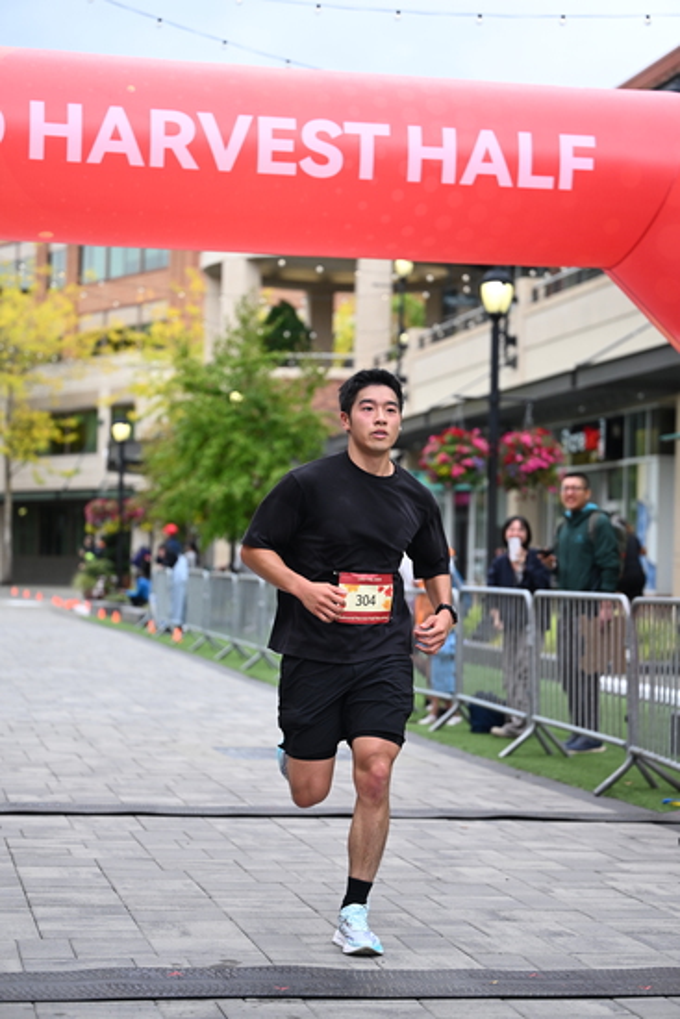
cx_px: 340
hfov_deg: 18.2
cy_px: 510
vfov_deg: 27.0
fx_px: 2123
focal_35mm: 75
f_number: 2.8
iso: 640
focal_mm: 75
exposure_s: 1/2000
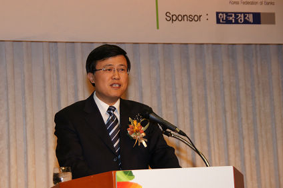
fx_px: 975
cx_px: 124
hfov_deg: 16.5
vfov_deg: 11.1
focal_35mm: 124
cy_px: 95
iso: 800
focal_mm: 70
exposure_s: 1/125
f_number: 5.6
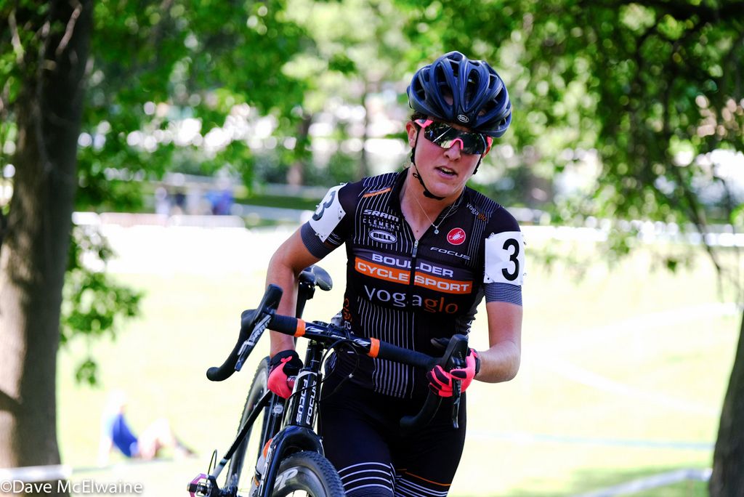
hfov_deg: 16.3
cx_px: 372
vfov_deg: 10.9
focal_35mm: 126
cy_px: 248
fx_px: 2605
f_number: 2.8
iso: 500
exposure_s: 1/1000
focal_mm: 83.8
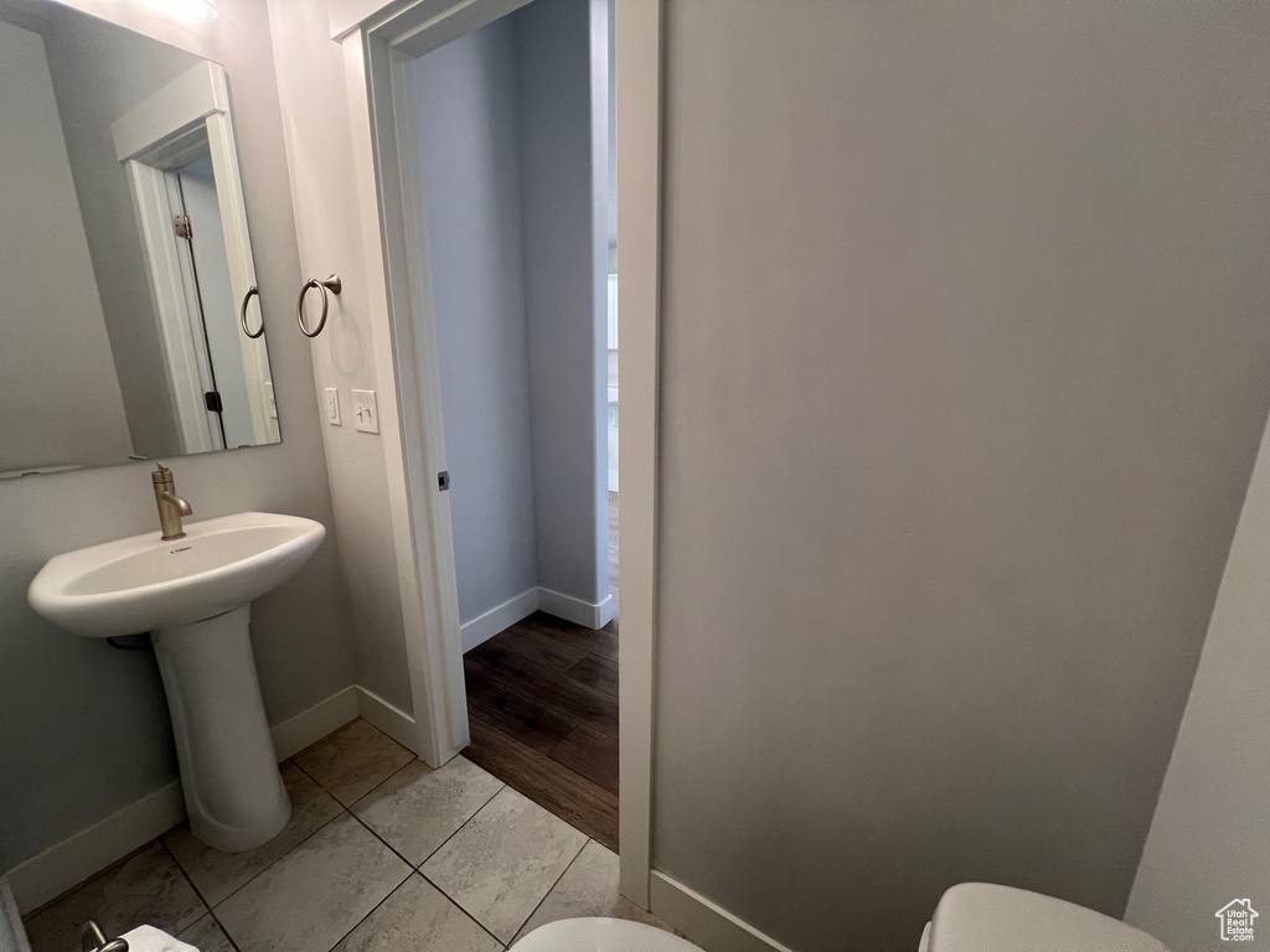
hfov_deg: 106.2
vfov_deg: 89.9
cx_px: 635
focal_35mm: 13
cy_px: 476
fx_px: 477
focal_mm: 1.57
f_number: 1.8
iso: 125
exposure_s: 1/120
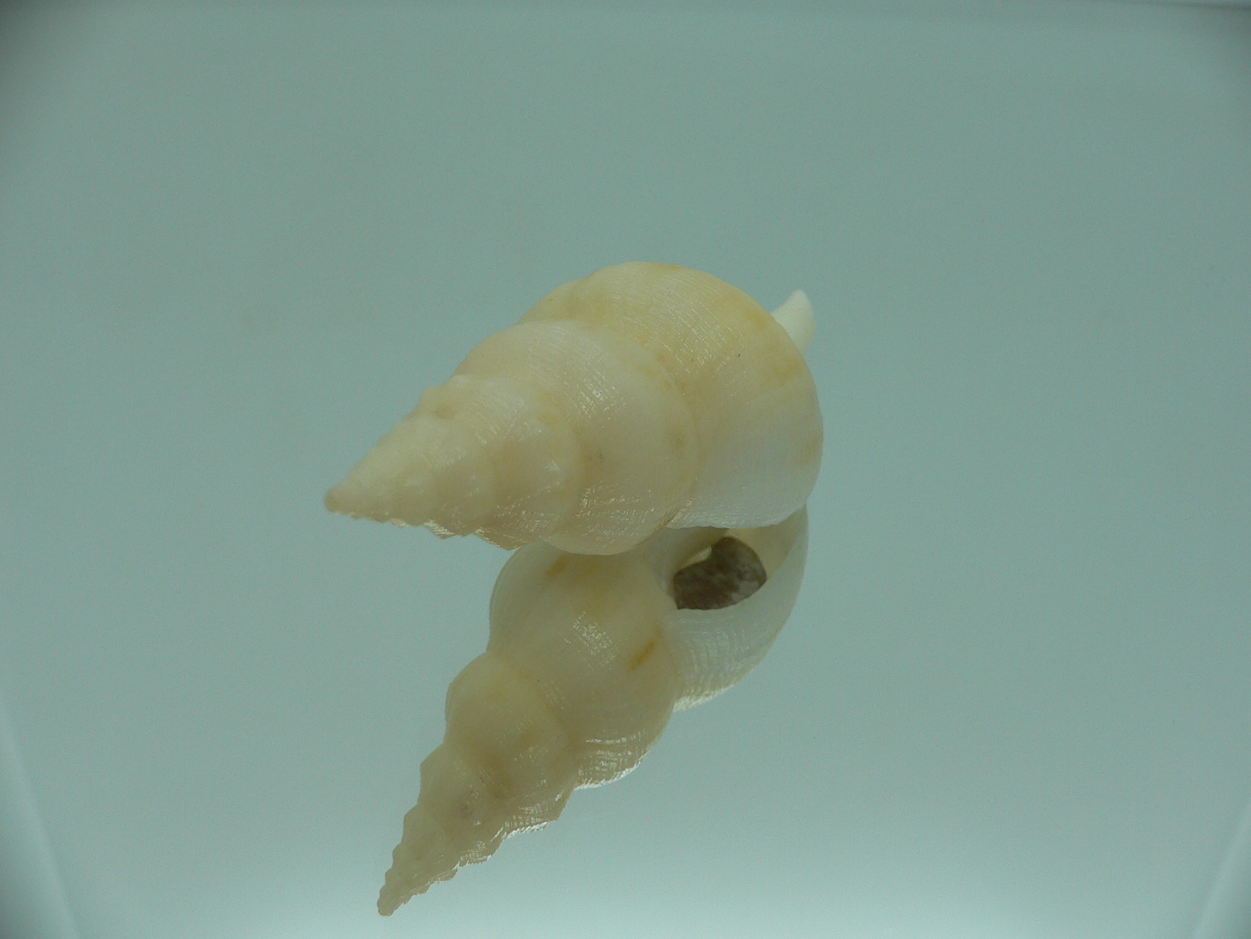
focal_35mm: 35
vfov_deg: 40.7
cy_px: 470
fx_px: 1265
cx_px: 626
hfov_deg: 52.6
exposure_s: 1/80
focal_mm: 4.6
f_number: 2.8
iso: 80
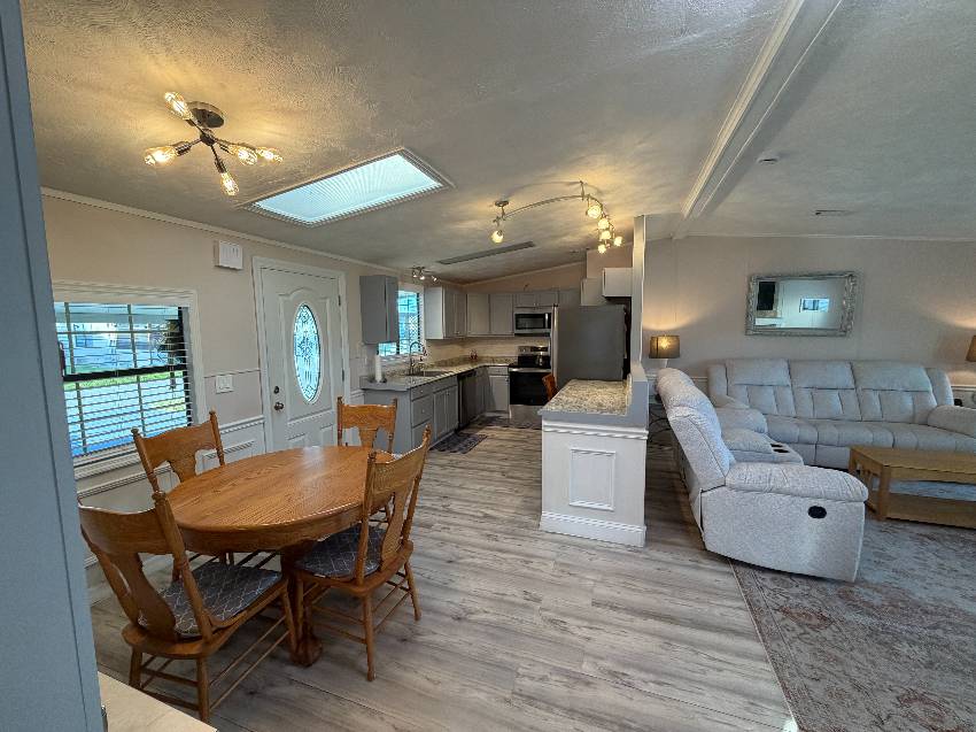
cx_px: 488
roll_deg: +0.3
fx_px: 395
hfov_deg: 102.1
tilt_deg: -6.9
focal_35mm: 14
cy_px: 366
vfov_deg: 85.6
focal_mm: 2.22
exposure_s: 1/120
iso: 160
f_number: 2.2
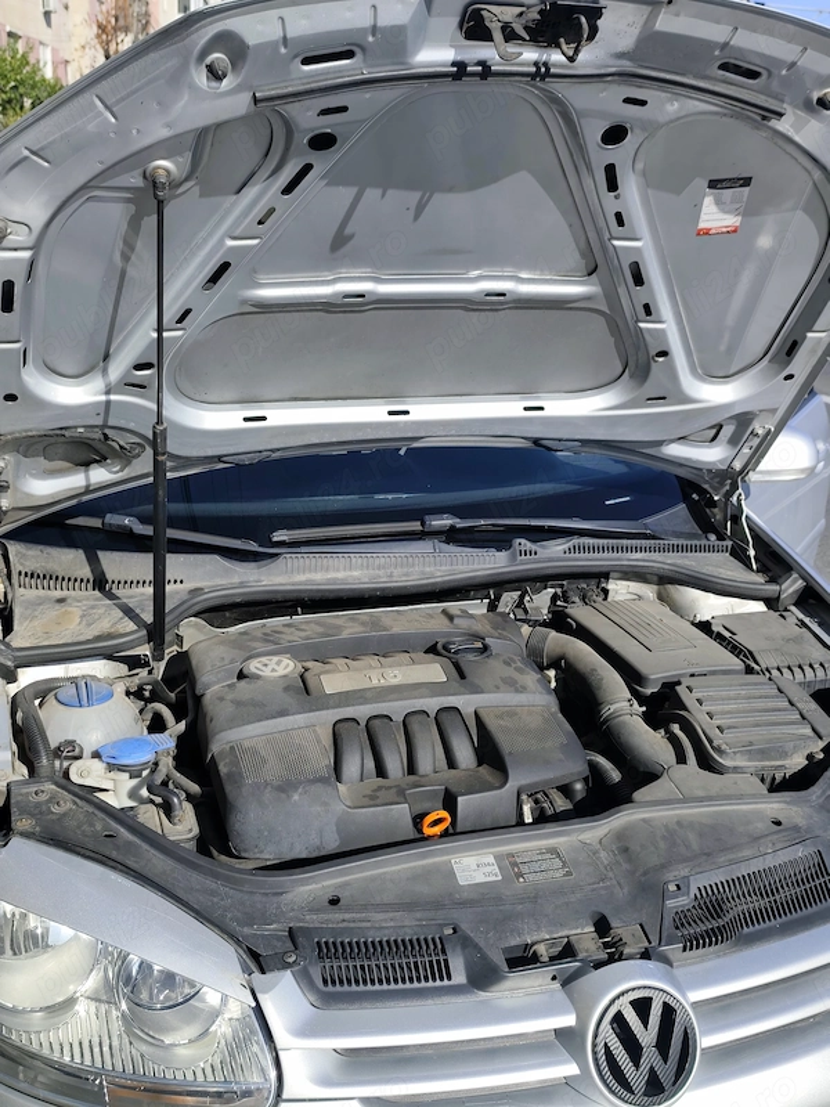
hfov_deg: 40.7
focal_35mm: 35
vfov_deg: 52.6
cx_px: 415
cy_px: 554
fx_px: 1119
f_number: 1.65
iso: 50
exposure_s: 1/1139
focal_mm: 6.19
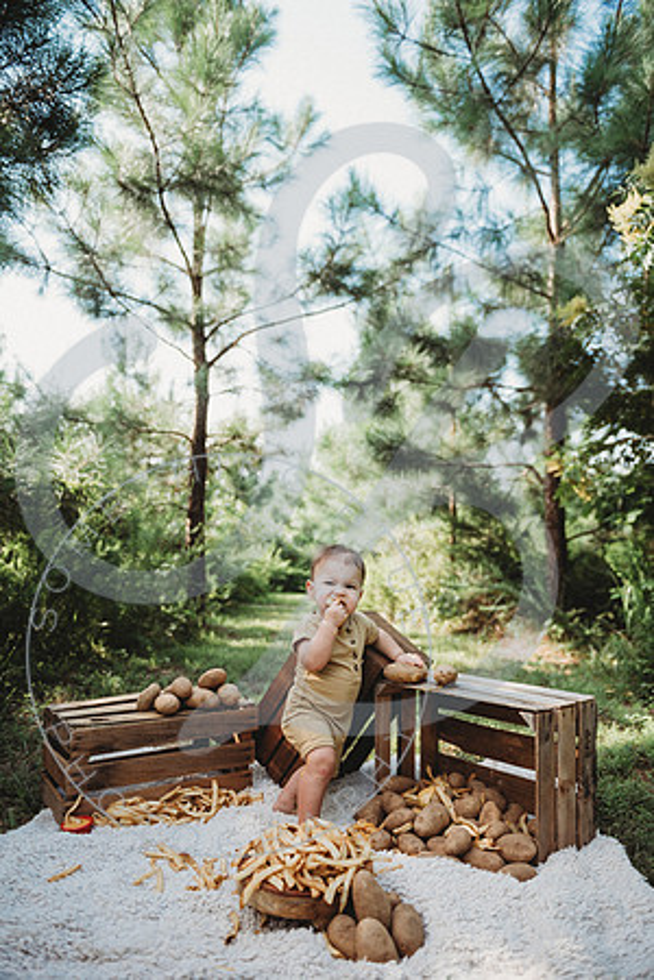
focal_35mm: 26
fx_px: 708
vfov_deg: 69.4
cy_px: 490
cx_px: 327
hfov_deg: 49.6
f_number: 2.8
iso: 100
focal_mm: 26
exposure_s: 1/320
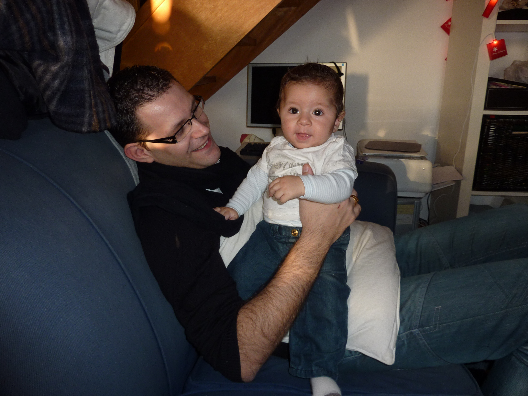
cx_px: 264
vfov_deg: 54.9
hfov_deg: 69.4
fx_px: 381
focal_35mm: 25
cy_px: 198
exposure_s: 1/30
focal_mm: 4.1
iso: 100
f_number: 3.3
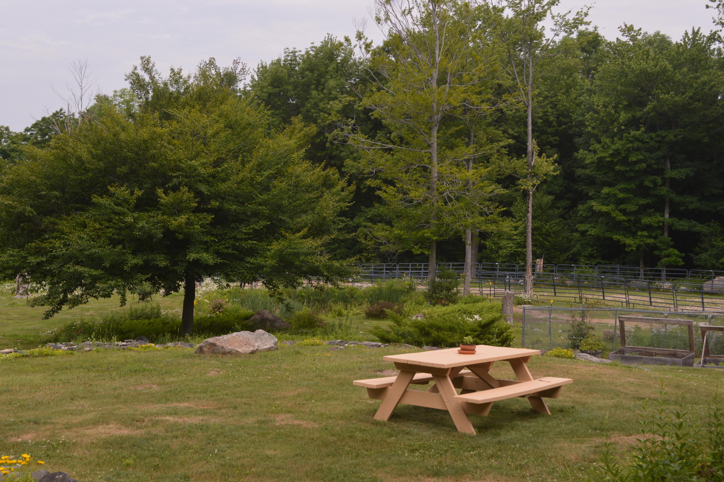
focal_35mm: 48
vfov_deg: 28.0
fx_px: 964
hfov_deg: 41.1
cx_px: 362
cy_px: 241
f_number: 6.3
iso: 100
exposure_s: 1/200
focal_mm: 32
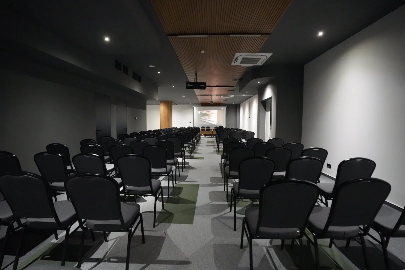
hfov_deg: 100.4
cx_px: 202
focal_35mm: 15
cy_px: 135
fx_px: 169
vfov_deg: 77.4
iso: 8000
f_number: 2.8
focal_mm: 10
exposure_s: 1/100
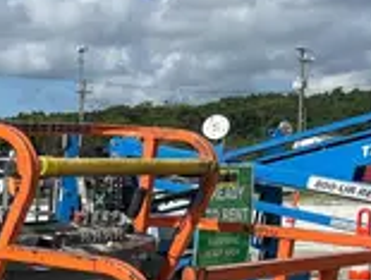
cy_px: 343
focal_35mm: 92
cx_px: -254
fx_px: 988
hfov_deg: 17.9
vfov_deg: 15.5
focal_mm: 5.7
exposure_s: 1/5882
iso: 50
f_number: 1.5
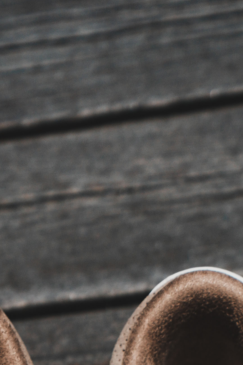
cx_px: 65
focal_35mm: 324
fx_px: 3281
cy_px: 772
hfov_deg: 4.2
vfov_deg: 6.2
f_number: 4.5
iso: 100
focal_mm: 75
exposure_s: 1/5000
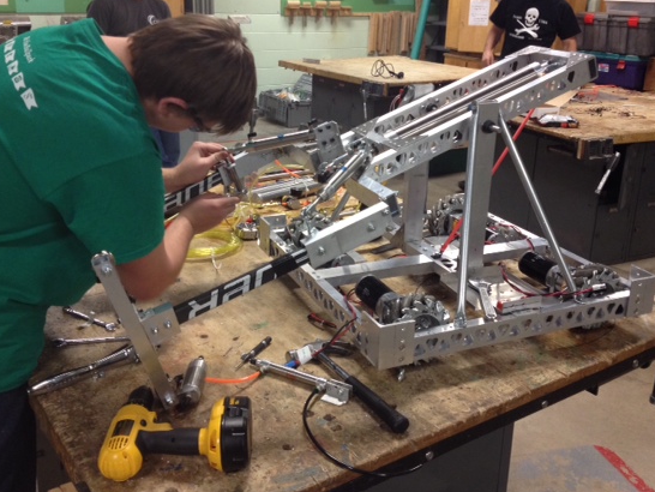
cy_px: 210
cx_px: 335
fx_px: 776
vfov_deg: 35.1
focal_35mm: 41
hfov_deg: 45.8
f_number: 2.4
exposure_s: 1/20
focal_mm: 4.28
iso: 125
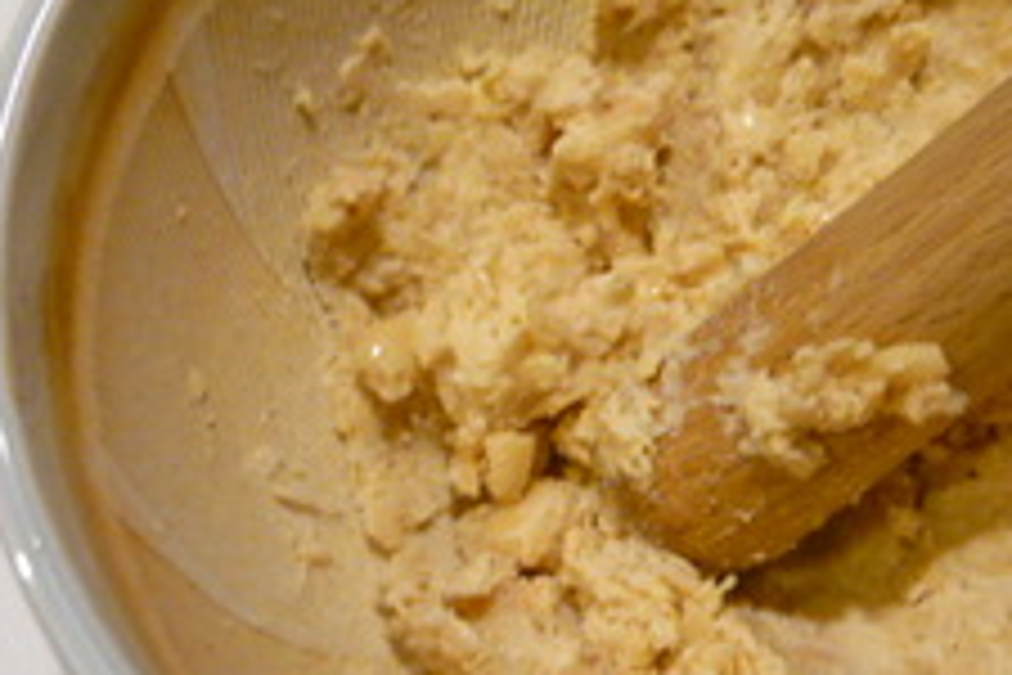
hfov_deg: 30.8
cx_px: 769
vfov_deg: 21.2
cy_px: 308
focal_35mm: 64
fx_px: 1799
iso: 400
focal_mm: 5.5
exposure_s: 1/10
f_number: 2.8
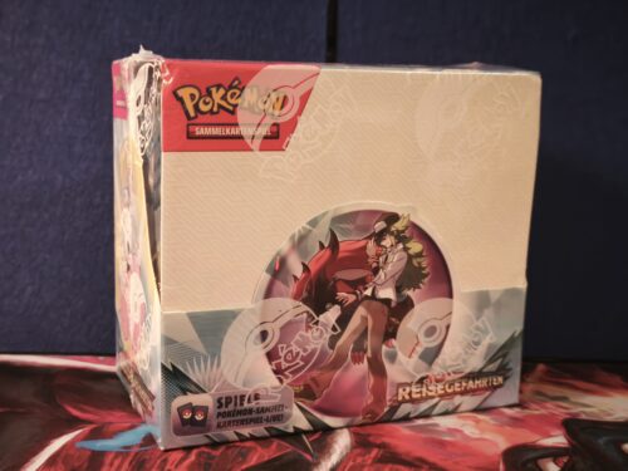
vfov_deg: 29.1
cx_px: 314
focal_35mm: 50
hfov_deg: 38.2
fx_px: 907
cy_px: 236
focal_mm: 5.35
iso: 1250
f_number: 1.7
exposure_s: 1/33.3
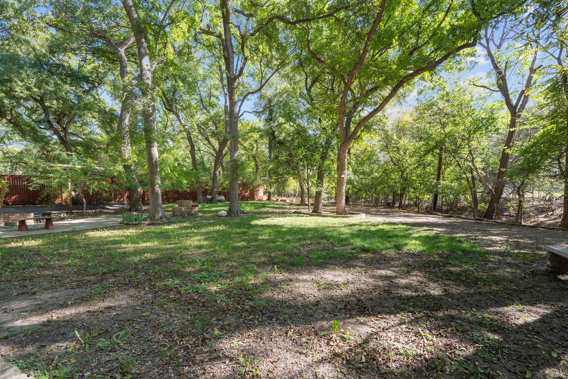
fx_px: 252
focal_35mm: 16
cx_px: 284
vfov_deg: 73.7
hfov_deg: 96.7
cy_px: 190
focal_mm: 16
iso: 320
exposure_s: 1/60
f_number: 8
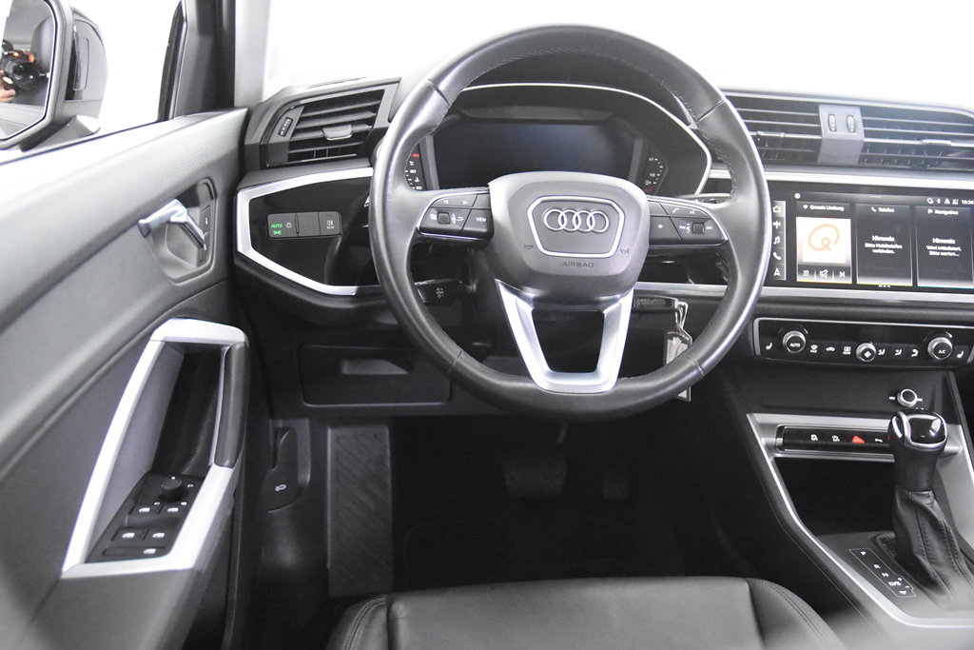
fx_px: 974
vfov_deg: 36.9
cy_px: 325
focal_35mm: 36
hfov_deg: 53.1
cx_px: 487
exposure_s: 1/40
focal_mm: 24
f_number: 3
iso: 11400
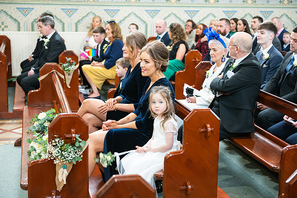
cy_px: 99
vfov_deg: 23.4
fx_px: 479
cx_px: 148
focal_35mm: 58
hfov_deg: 34.5
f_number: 3.5
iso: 800
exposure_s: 1/50
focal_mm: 58
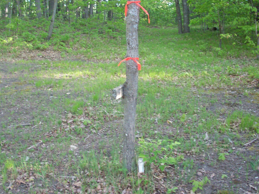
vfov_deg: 31.5
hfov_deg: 41.2
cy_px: 86
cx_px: 123
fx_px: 344
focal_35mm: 46
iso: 160
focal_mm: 6.2
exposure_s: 1/45
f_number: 2.8
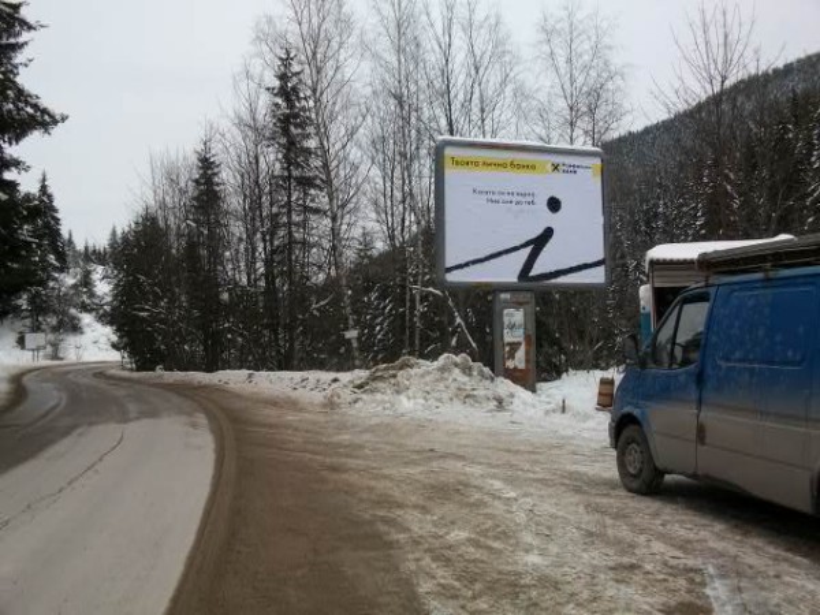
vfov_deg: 44.2
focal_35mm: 32
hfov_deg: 56.8
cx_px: 410
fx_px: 758
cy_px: 308
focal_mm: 5.7
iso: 80
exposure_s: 1/142
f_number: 5.5
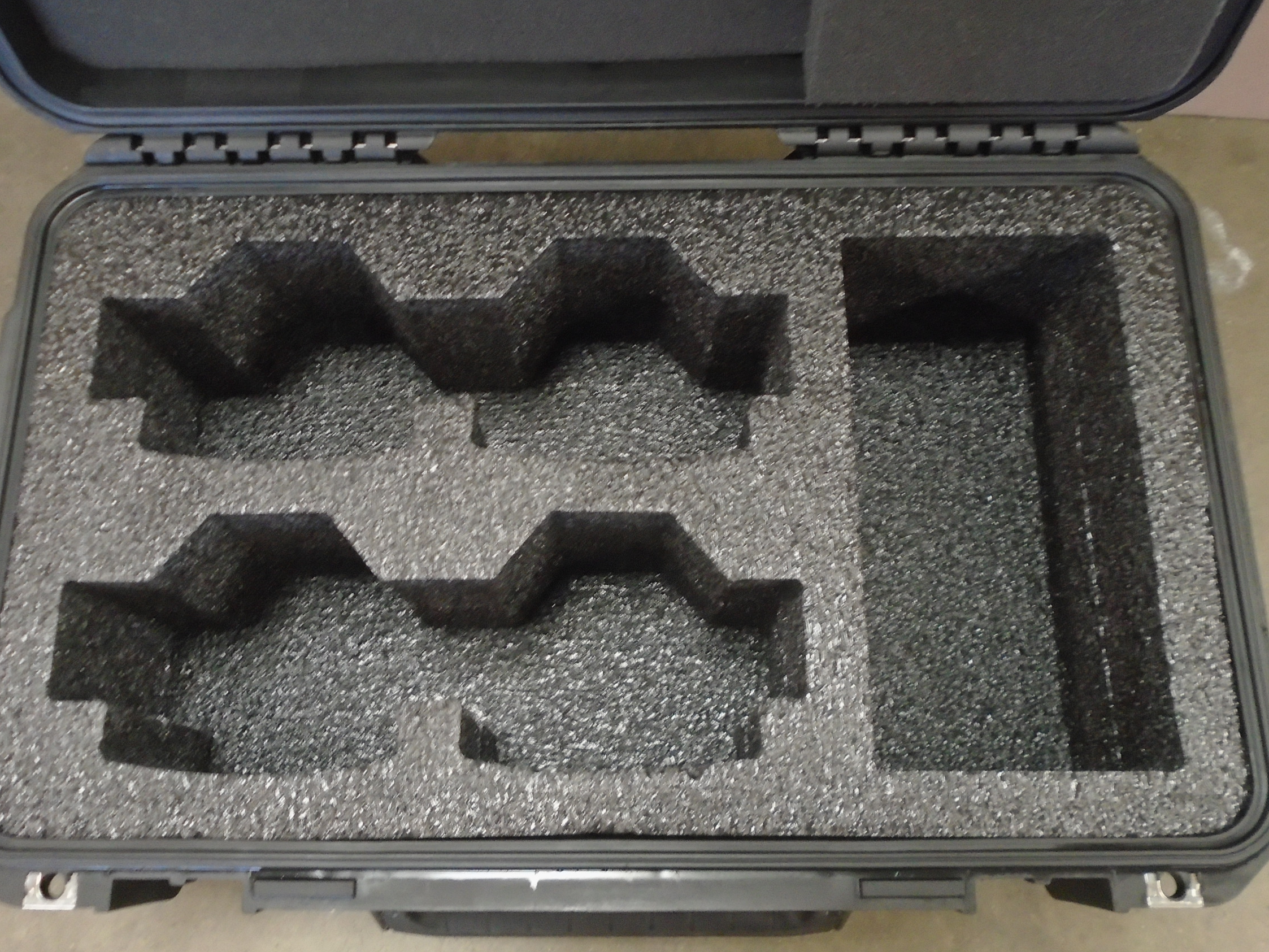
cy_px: 501
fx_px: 1100
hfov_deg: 59.9
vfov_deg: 46.8
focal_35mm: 30
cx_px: 608
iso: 400
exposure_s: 1/13
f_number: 3.2
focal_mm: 4.6
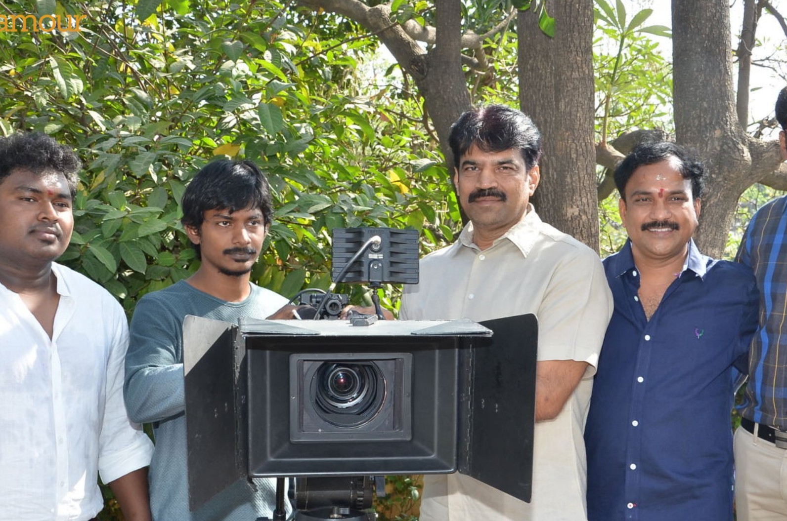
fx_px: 1396
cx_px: 425
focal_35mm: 64
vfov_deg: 21.0
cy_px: 370
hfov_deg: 31.5
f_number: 6.3
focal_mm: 30
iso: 320
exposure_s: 1/125
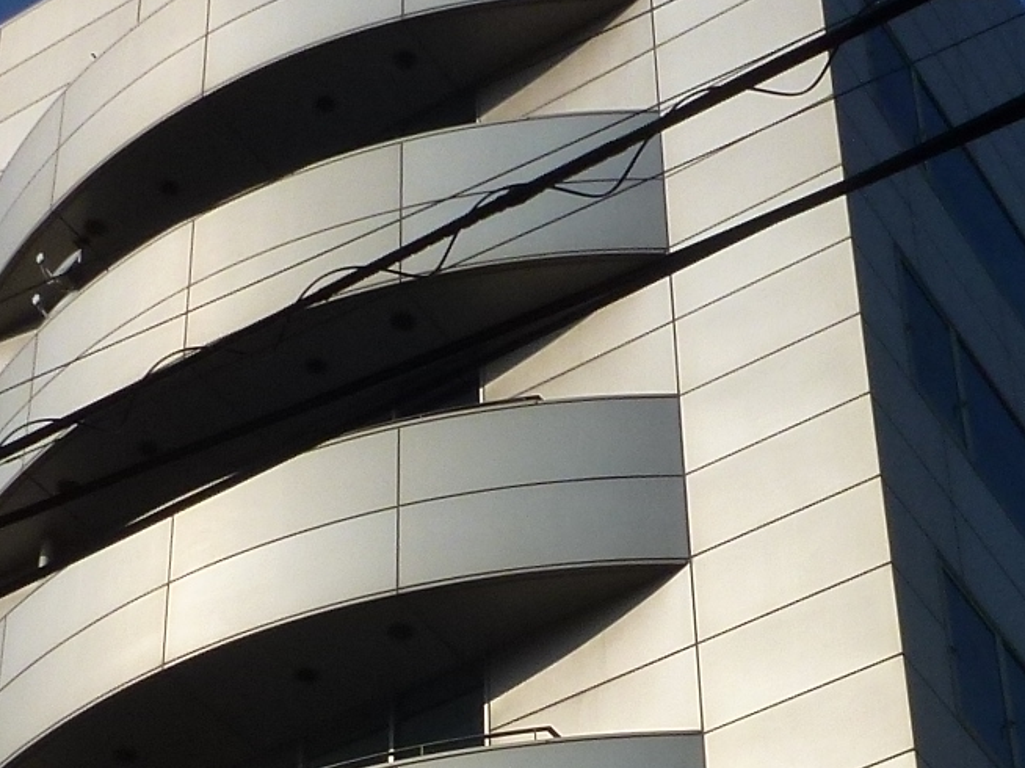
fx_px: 2782
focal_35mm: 94
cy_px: 1002
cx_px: 636
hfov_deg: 20.8
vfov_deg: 15.0
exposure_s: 1/2000
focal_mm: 4.3
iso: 100
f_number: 4
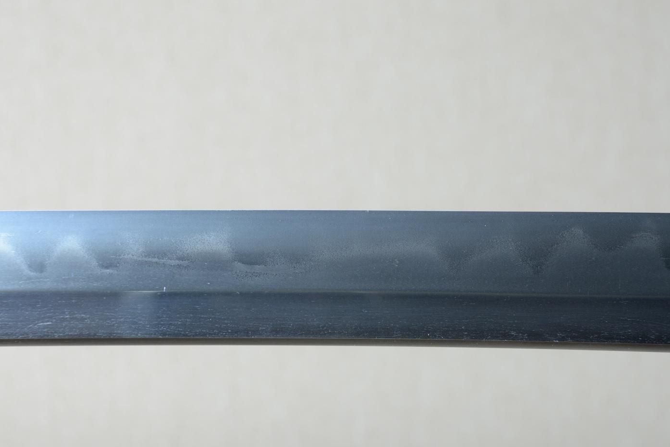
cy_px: 224
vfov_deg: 10.1
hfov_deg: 15.1
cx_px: 337
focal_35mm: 136
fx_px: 2531
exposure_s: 1/1.6
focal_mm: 90
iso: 400
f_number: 11
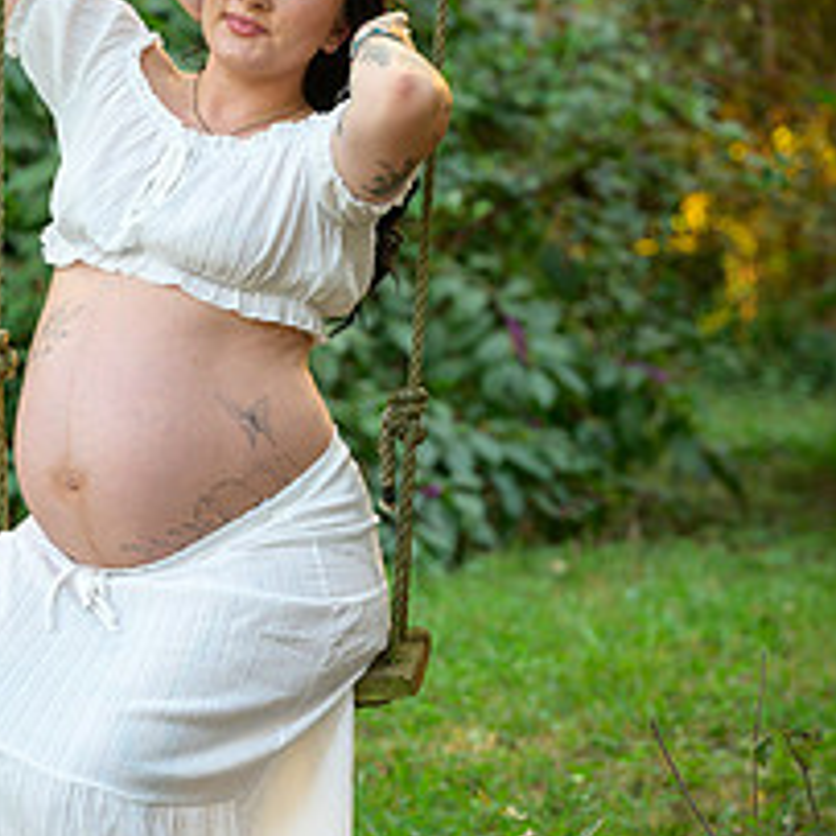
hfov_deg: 8.8
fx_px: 5410
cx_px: 222
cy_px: 535
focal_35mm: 198
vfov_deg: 8.8
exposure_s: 1/125
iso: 1100
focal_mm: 105
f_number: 4
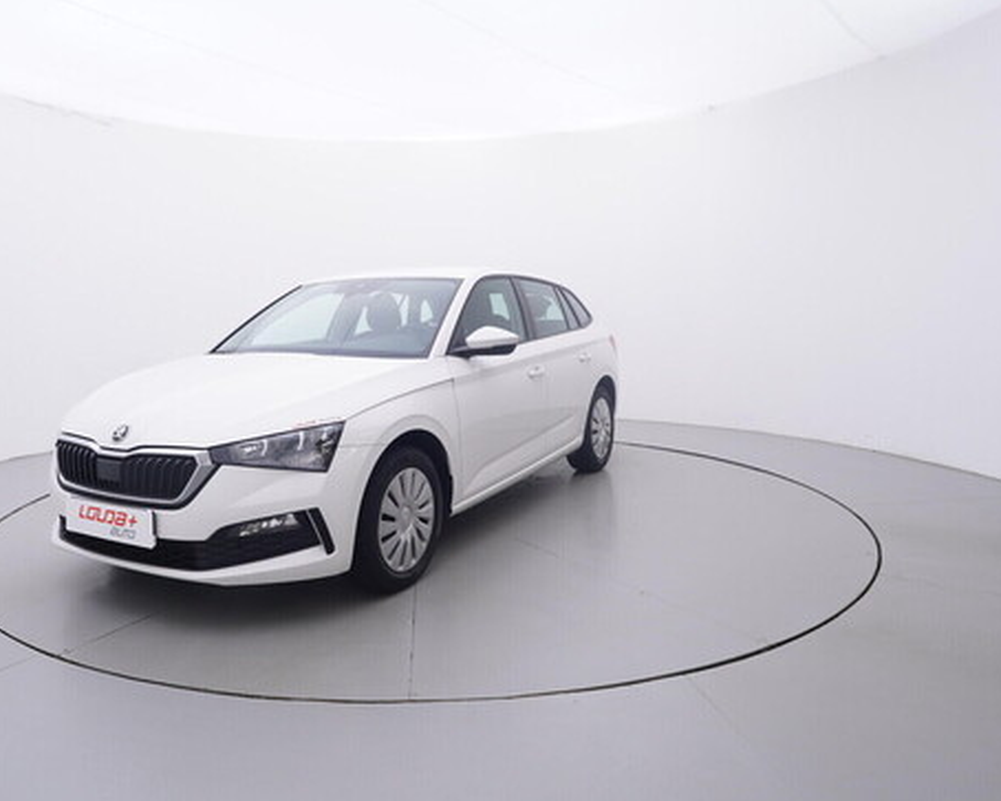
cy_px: 398
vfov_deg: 55.7
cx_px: 420
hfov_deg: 66.5
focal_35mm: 26
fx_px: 757
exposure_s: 1/80
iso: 200
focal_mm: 15
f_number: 5
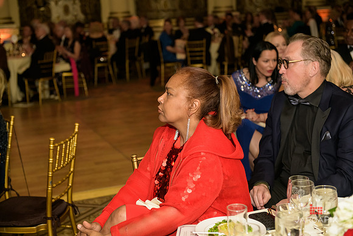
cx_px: 176
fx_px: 588
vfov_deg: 22.6
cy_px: 118
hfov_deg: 33.4
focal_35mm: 60
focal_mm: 60
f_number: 3.2
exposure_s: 1/125
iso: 1600
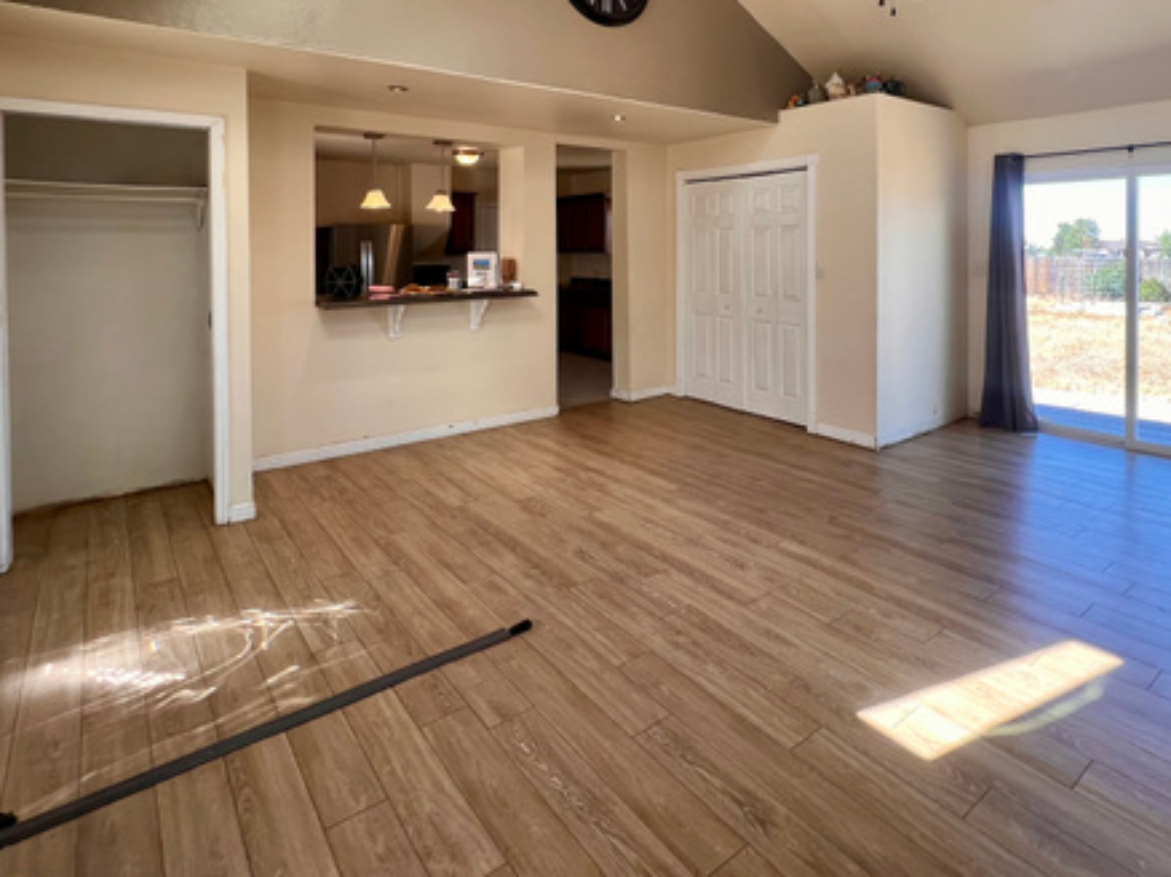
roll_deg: +0.3
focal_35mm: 19
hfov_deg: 83.8
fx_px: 642
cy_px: 259
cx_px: 695
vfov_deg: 65.9
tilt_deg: -1.2
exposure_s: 1/120
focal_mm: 1.57
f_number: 1.8
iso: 50
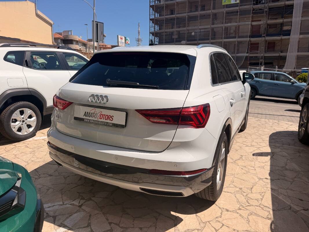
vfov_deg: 56.8
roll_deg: +0.0
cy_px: 116
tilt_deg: -9.8
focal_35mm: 24
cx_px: 154
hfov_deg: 71.6
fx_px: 214
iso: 80
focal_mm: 6.76
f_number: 1.78
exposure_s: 1/7353
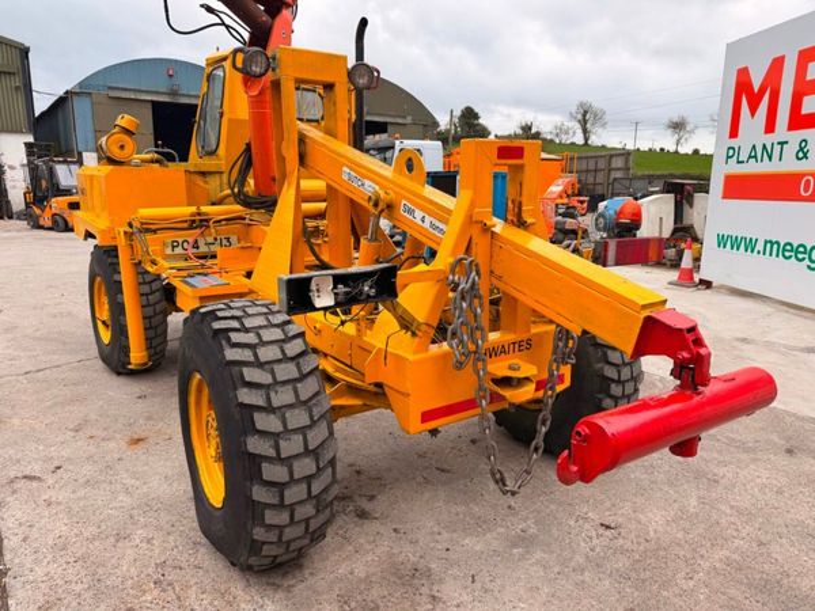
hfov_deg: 71.6
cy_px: 306
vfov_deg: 56.8
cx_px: 408
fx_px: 565
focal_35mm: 24
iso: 100
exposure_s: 1/967
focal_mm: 6.76
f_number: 1.78
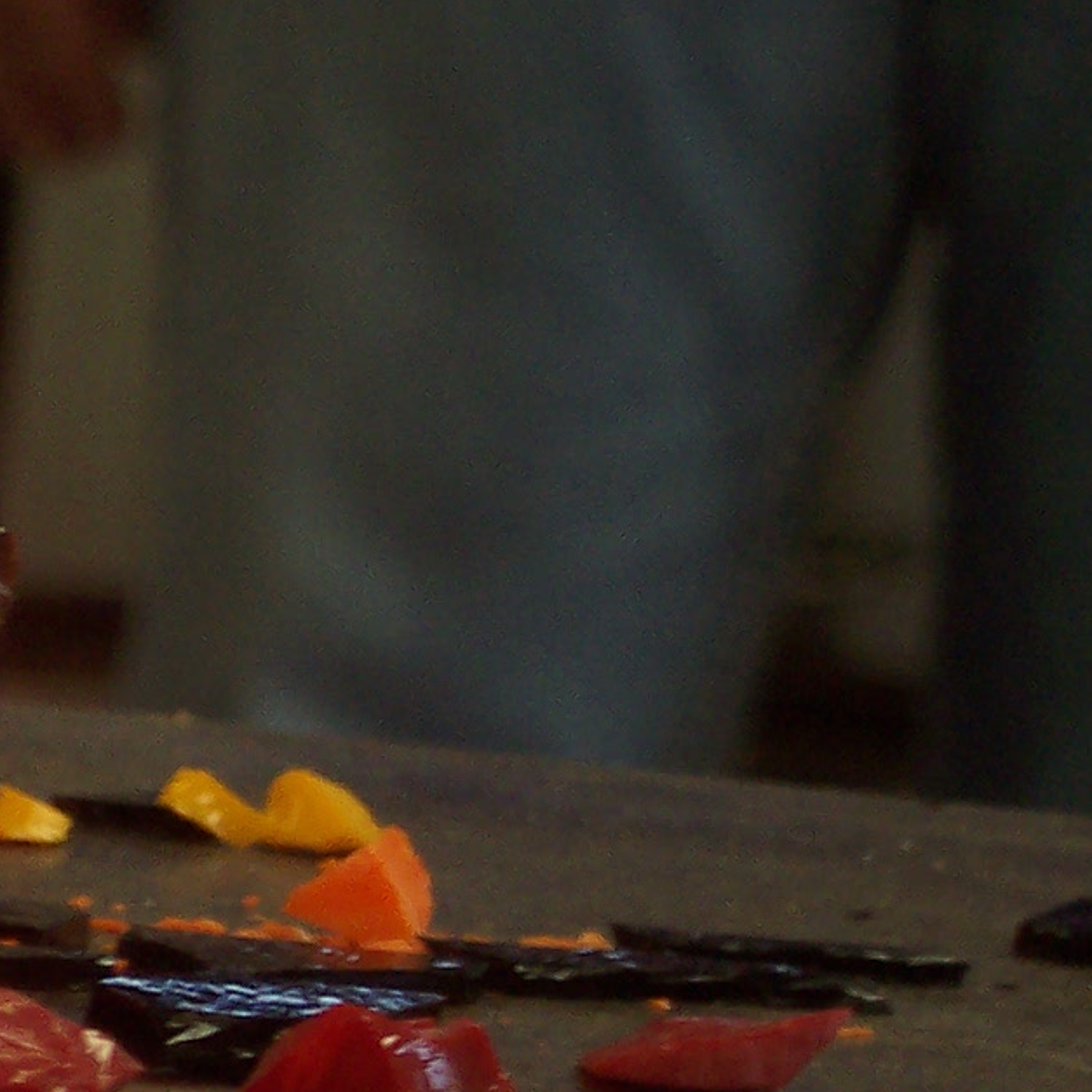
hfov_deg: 5.4
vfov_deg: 5.5
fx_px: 11350
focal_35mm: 318
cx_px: -636
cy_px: 832
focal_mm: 16.8
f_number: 4.8
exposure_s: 1/90
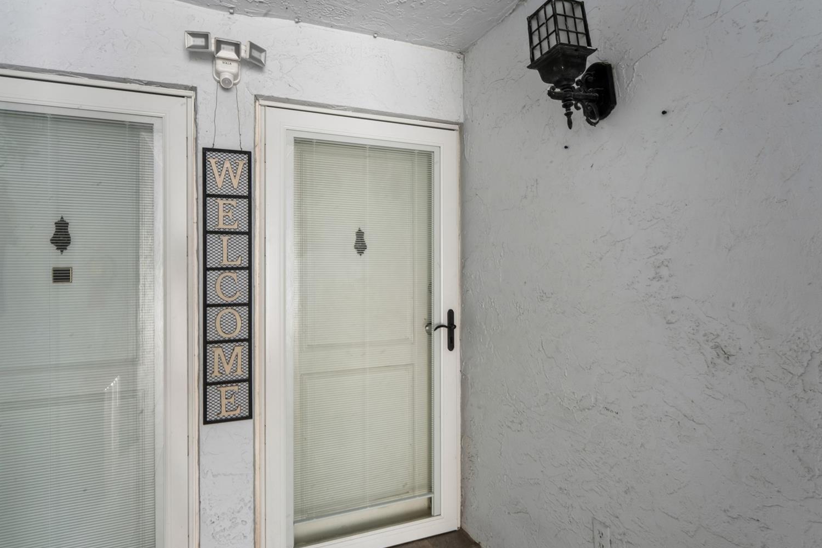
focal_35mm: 15
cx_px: 431
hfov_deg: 100.3
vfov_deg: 77.2
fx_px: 342
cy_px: 290
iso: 100
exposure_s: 13
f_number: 22
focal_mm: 14
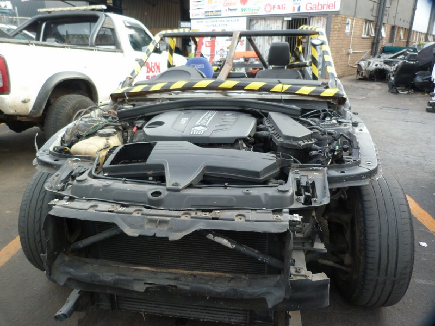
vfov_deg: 54.9
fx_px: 314
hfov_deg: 69.4
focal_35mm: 25
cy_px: 163
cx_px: 218
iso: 100
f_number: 2.8
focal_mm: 4.5
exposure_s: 1/60
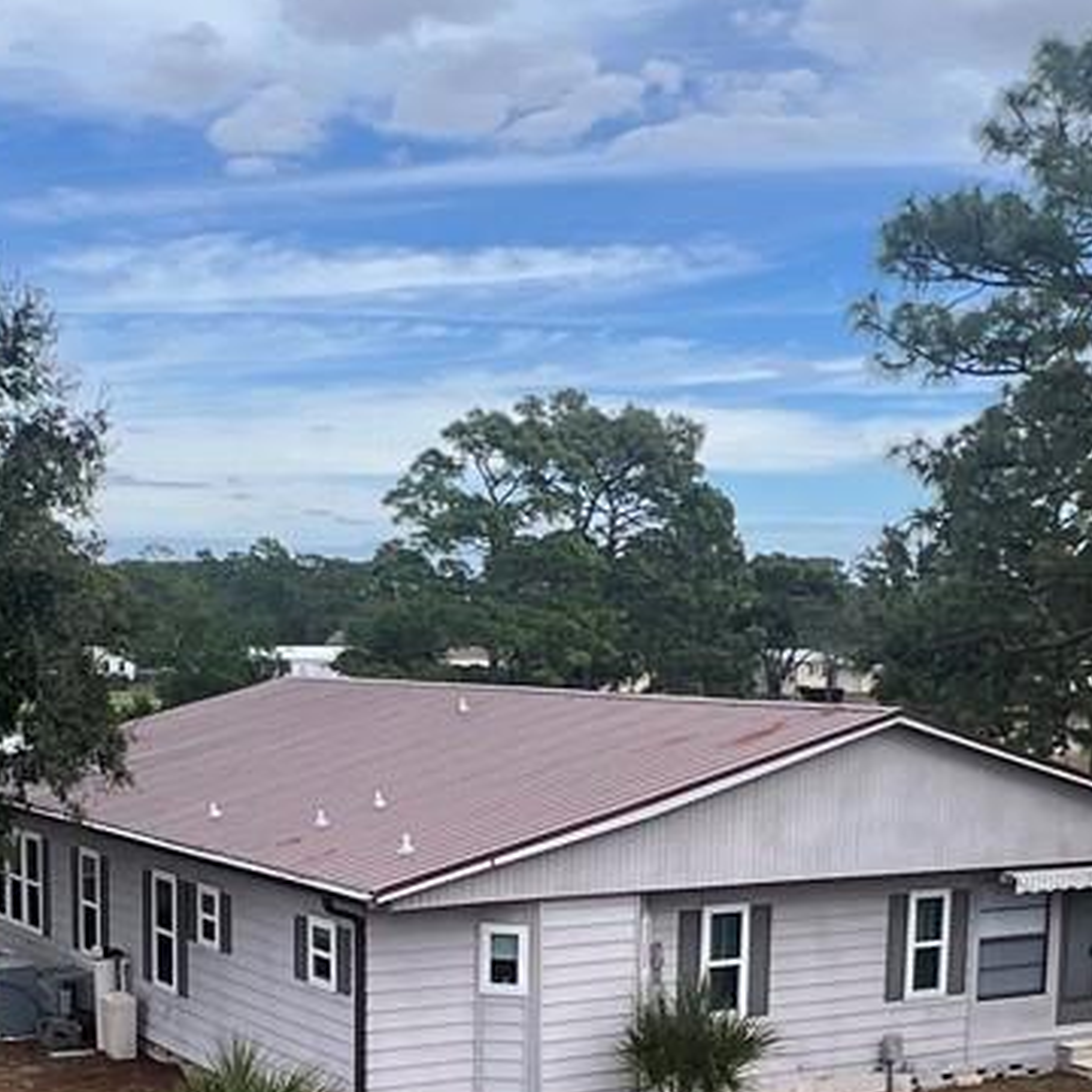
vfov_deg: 32.2
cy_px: 919
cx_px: 494
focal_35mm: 51
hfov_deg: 33.4
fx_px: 1820
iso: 32
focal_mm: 1.57
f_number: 1.8
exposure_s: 1/742
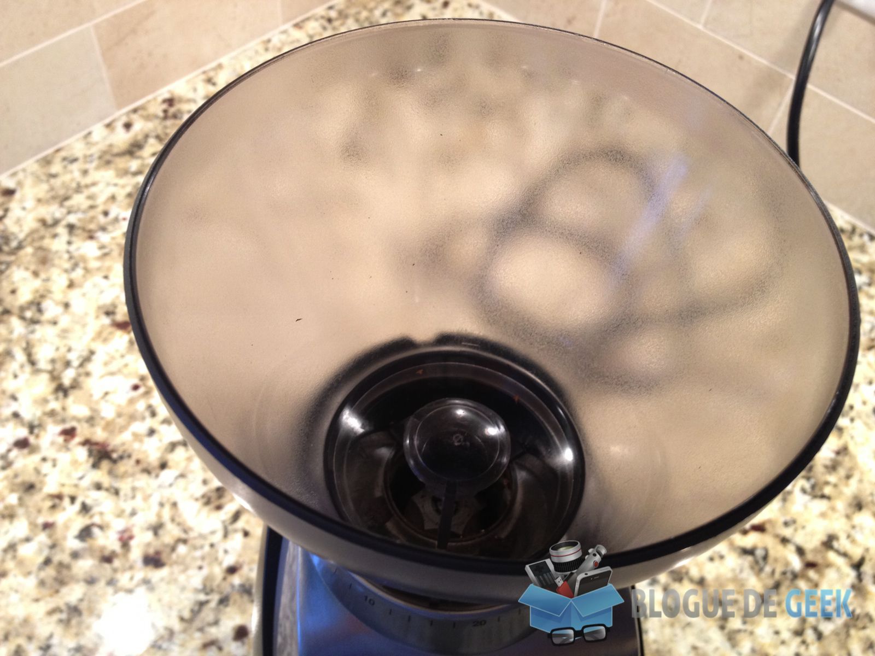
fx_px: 885
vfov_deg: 40.7
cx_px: 438
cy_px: 328
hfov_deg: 52.6
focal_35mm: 35
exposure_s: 1/20
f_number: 2.4
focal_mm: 4.28
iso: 125
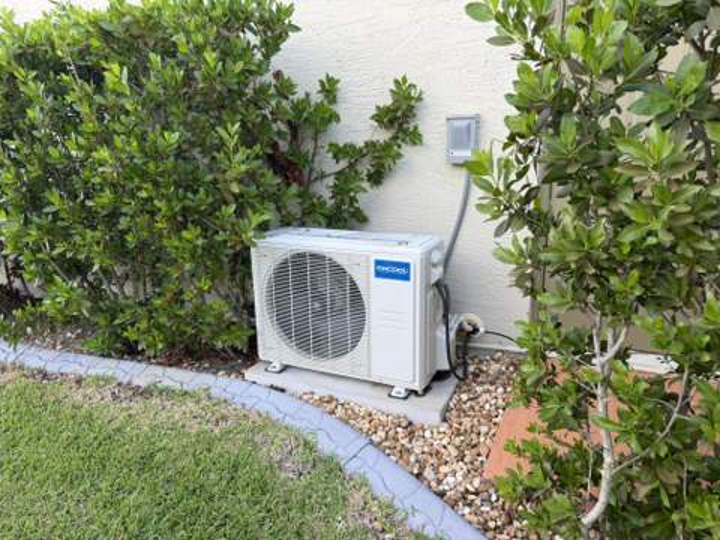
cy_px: 270
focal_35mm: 24
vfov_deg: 56.8
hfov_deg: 71.6
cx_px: 360
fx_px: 499
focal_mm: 6.76
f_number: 1.78
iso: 64
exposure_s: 1/121
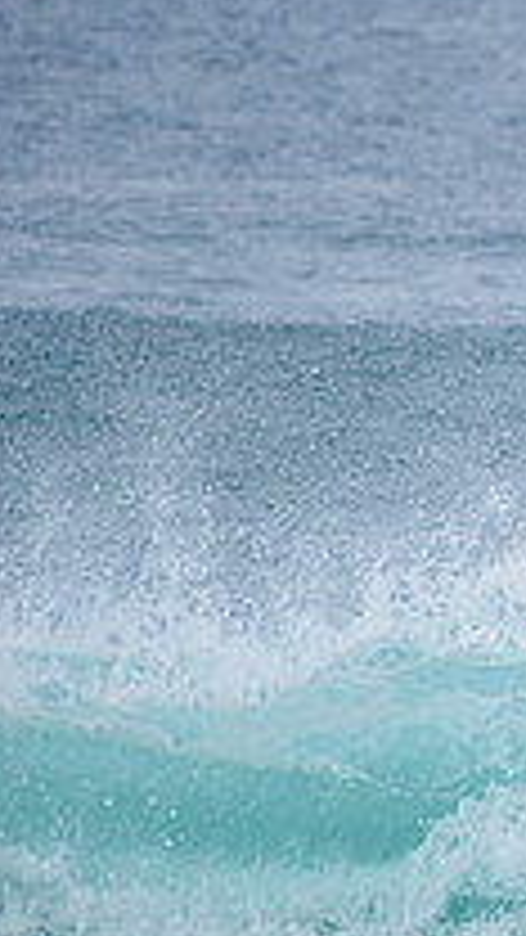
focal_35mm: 1464
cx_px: 1286
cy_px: 484
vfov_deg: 1.5
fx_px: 36300
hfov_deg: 0.8
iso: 320
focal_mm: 500
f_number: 5.6
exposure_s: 1/2000
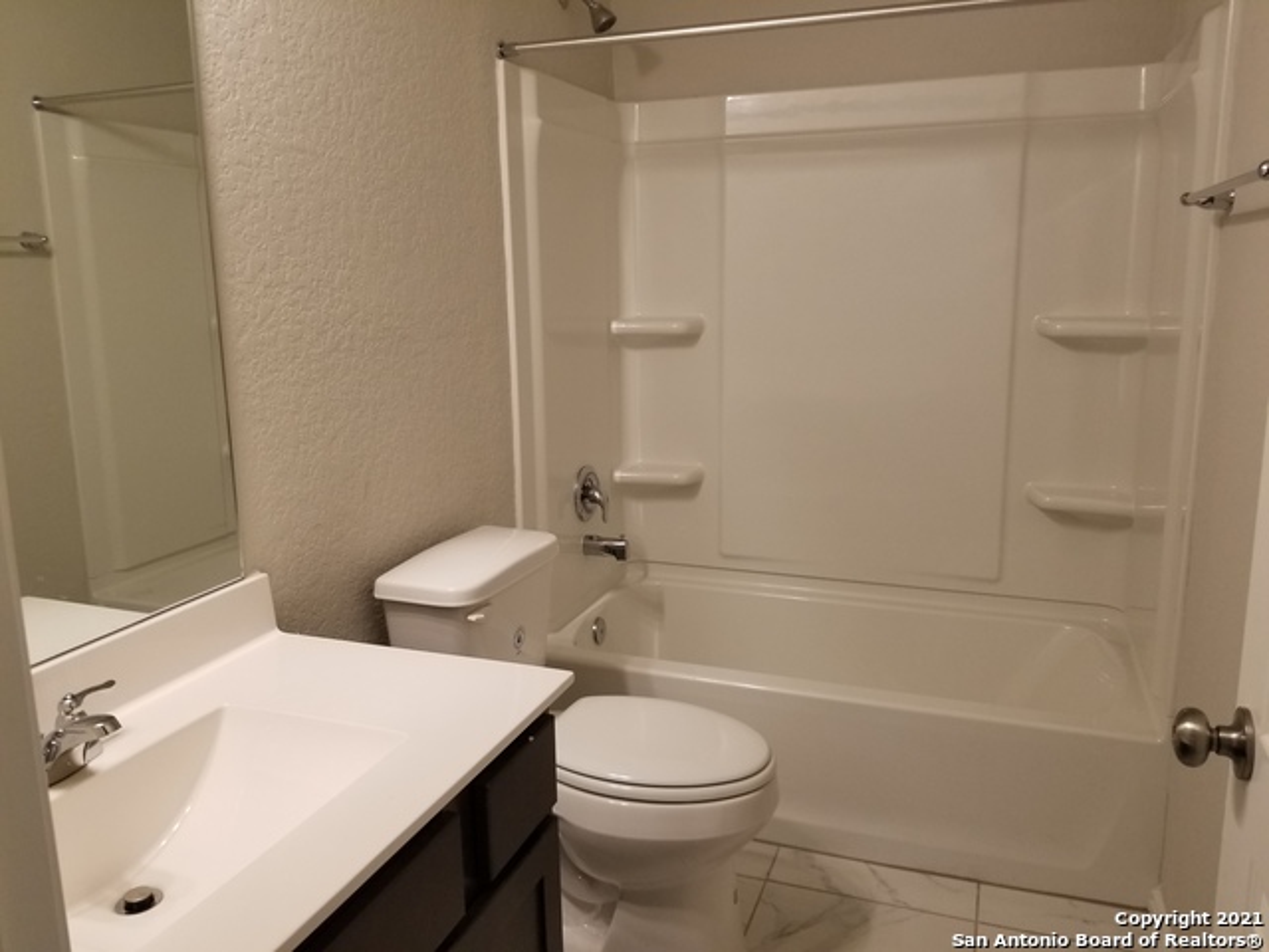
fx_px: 953
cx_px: 634
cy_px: 476
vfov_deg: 53.1
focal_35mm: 26
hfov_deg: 67.3
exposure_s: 1/60
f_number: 1.7
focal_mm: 4.3
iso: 125
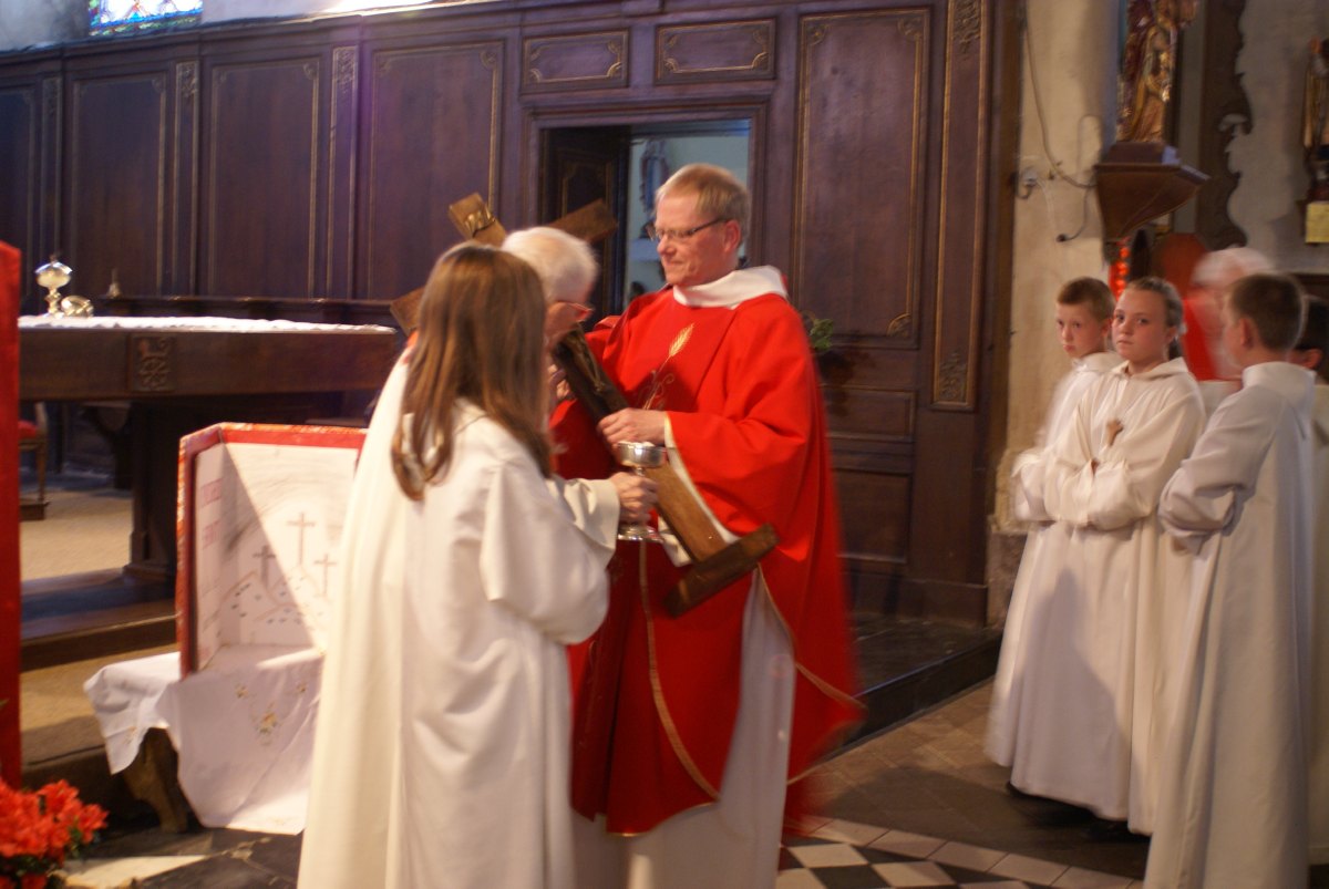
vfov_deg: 32.0
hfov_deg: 46.4
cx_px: 664
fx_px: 1552
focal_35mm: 42
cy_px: 444
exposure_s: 1/5
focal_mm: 28
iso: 400
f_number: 3.5
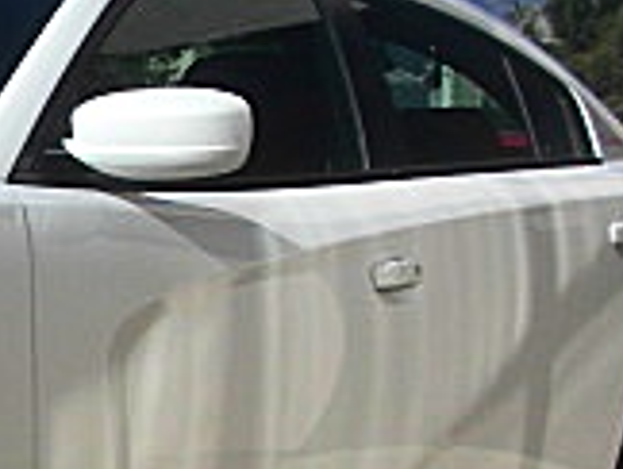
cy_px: 538
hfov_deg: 13.1
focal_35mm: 142
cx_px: -315
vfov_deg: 10.3
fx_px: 2559
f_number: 7.9
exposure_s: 1/160
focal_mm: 6.3
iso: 50
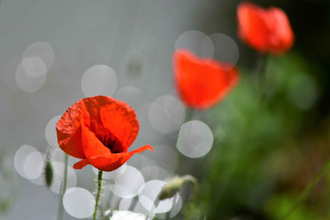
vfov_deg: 8.7
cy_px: 110
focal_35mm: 157
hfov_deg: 13.1
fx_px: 1439
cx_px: 165
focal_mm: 105
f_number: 3
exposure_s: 1/4000
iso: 110
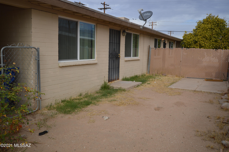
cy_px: 76
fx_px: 191
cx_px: 114
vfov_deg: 43.5
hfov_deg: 62.0
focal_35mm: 30
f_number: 10
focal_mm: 20
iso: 100
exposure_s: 1/200
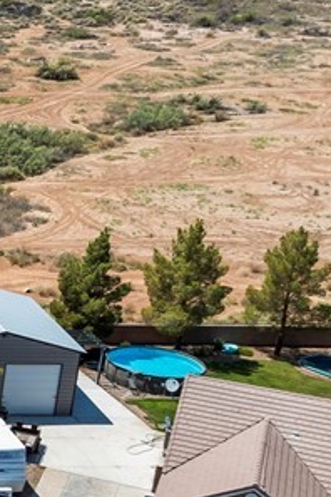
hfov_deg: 12.8
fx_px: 1186
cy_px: 355
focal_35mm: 86
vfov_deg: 23.5
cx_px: -430
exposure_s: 1/200
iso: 100
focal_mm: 12.29
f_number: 2.8
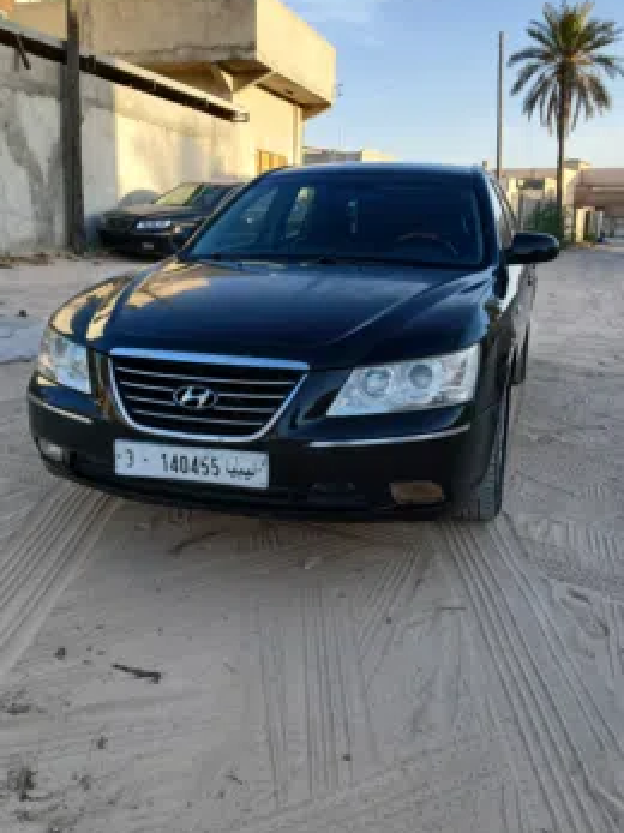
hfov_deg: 46.8
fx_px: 721
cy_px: 406
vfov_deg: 60.0
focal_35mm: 30
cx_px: 322
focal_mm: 3.98
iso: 20
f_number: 1.8
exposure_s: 1/121
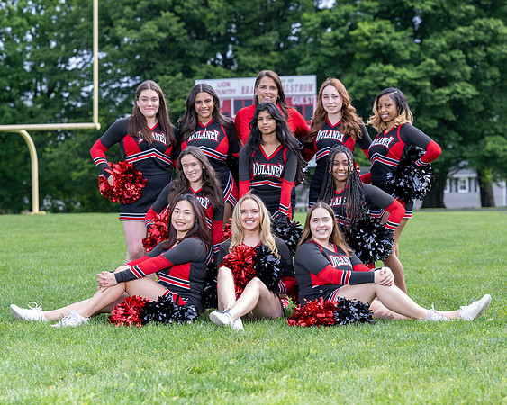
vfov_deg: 13.0
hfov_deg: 16.3
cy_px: 195
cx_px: 260
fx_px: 1772
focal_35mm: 118
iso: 50
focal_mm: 101
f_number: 4.5
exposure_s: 1/125
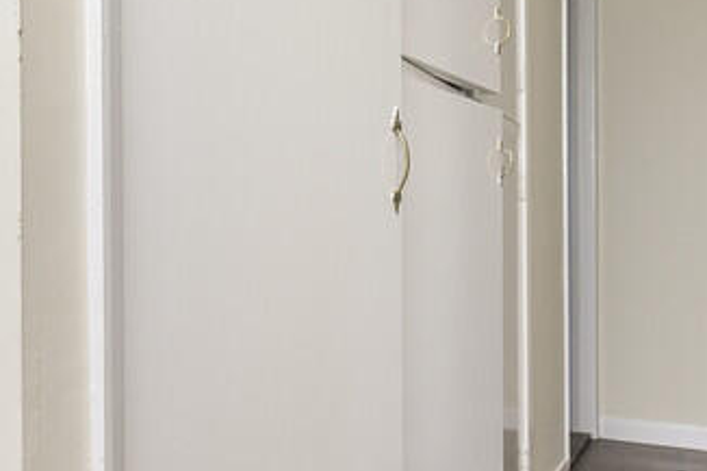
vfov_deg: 30.4
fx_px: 864
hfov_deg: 41.8
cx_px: 104
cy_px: 292
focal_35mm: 44
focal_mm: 14
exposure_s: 1/125
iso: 400
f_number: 7.1
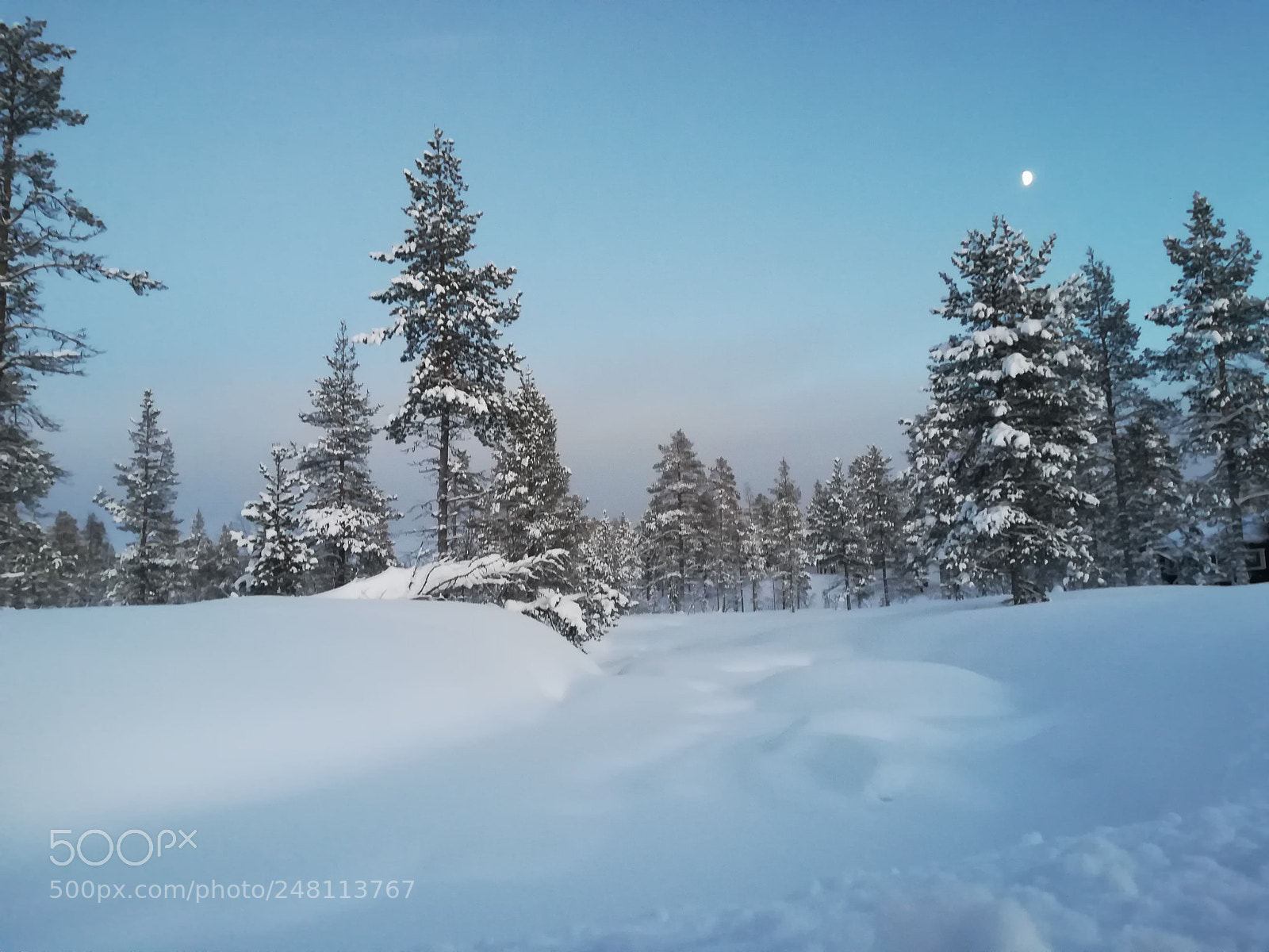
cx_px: 634
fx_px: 953
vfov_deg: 53.1
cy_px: 476
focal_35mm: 26
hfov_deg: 67.3
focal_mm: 3.83
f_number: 2.2
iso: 320
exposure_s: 1/33.3
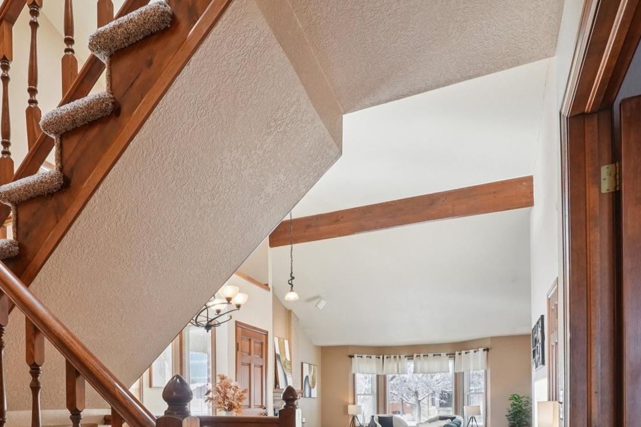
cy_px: 302
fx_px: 422
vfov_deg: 52.1
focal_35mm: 24
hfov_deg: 71.7
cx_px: 203
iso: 400
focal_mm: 11
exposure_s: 1/30
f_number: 8
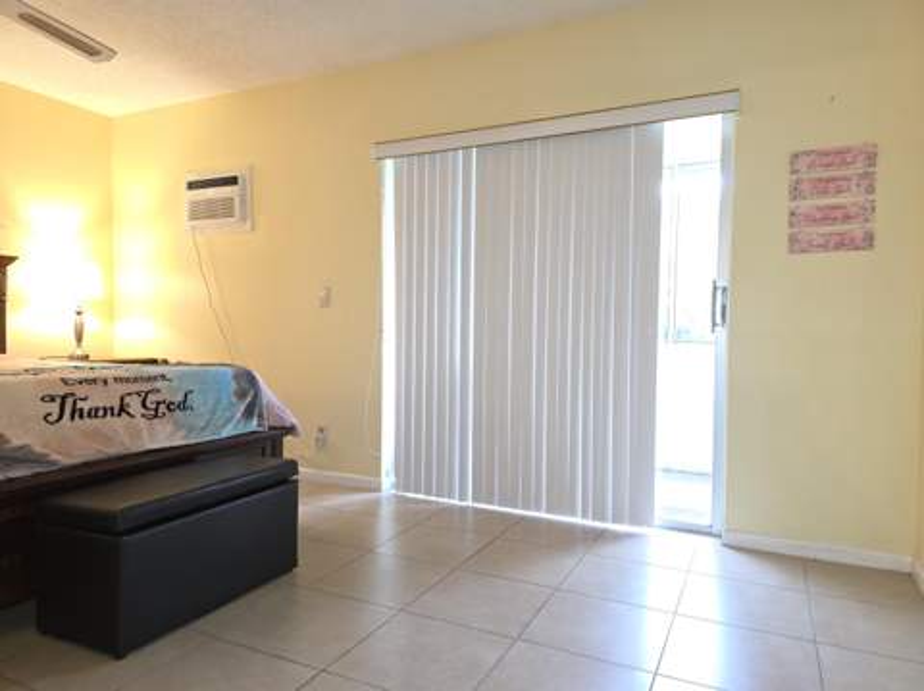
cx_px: 462
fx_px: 613
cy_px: 346
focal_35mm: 23
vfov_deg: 58.8
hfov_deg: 74.0
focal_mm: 6.3
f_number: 1.7
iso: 160
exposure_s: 1/24
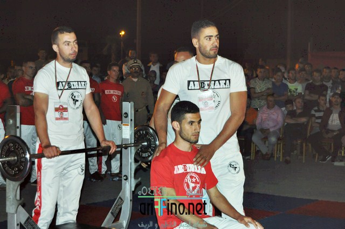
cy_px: 114
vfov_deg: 18.9
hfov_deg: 28.1
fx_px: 689
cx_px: 172
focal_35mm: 72
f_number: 5.3
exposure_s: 1/60
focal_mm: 48
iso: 800
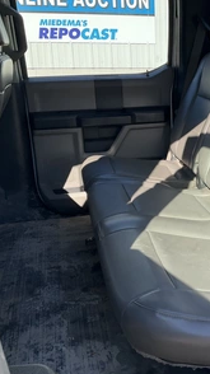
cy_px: 187
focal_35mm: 43
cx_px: 202
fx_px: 426
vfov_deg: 47.4
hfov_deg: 26.4
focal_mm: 3
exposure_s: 1/551
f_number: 1.8
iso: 25
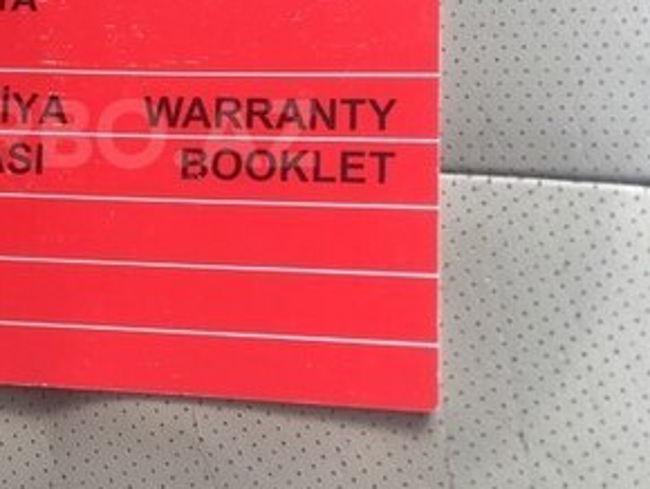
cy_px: 133
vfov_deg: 22.1
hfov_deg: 28.4
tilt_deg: -80.7
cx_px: 87
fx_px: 1240
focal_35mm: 66
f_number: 2.2
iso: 25
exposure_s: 1/100
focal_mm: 4.15
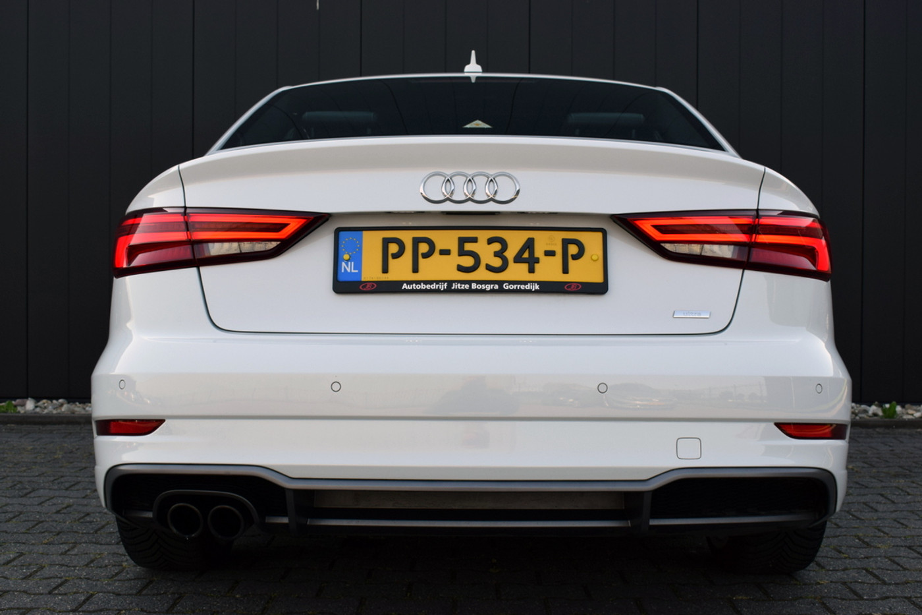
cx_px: 461
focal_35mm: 45
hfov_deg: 43.6
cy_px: 308
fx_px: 1152
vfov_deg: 29.9
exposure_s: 1/250
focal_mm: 30
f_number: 8
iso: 280
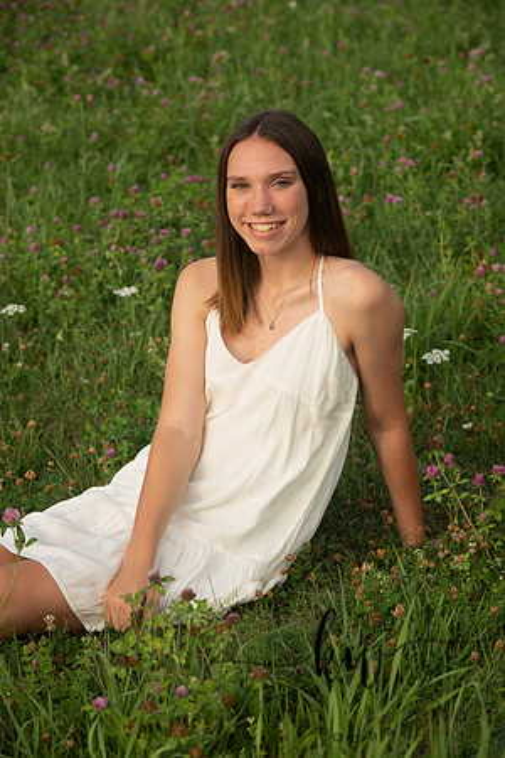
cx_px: 252
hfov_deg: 12.5
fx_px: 2314
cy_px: 379
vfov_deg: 18.6
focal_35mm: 110
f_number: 7.1
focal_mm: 110
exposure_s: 1/320
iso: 400
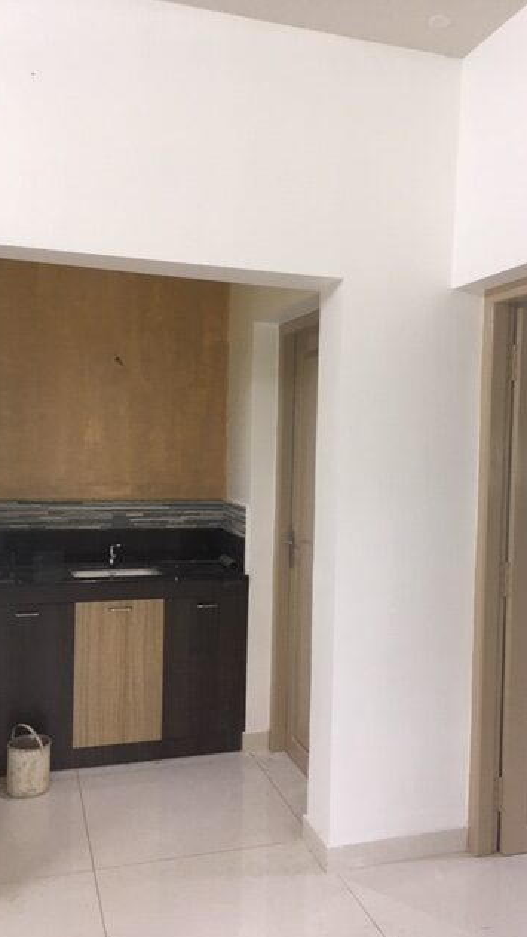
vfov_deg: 61.0
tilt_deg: -2.1
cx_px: 292
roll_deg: -0.9
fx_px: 796
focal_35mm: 32
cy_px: 473
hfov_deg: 36.6
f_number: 2.2
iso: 125
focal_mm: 4.15
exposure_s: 1/33
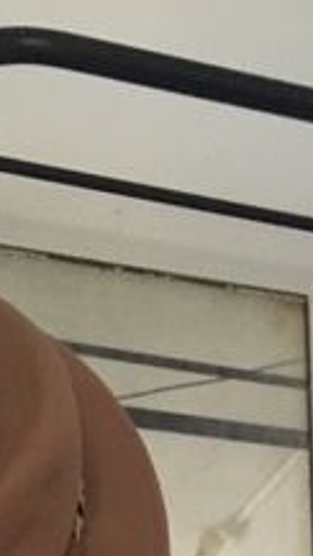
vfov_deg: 20.2
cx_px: 339
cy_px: 797
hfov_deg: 12.8
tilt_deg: -1.1
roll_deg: +0.6
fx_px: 1373
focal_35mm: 93
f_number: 2.2
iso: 250
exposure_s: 1/17
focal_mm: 4.15
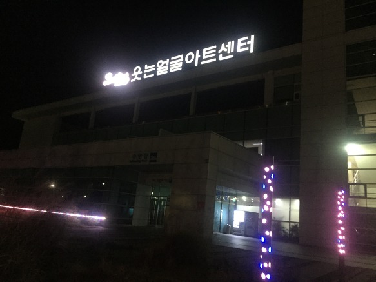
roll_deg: -6.8
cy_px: 141
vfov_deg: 48.2
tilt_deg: +13.7
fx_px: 315
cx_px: 188
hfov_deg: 61.7
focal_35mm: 29
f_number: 2.2
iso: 320
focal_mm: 4.15
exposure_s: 1/15
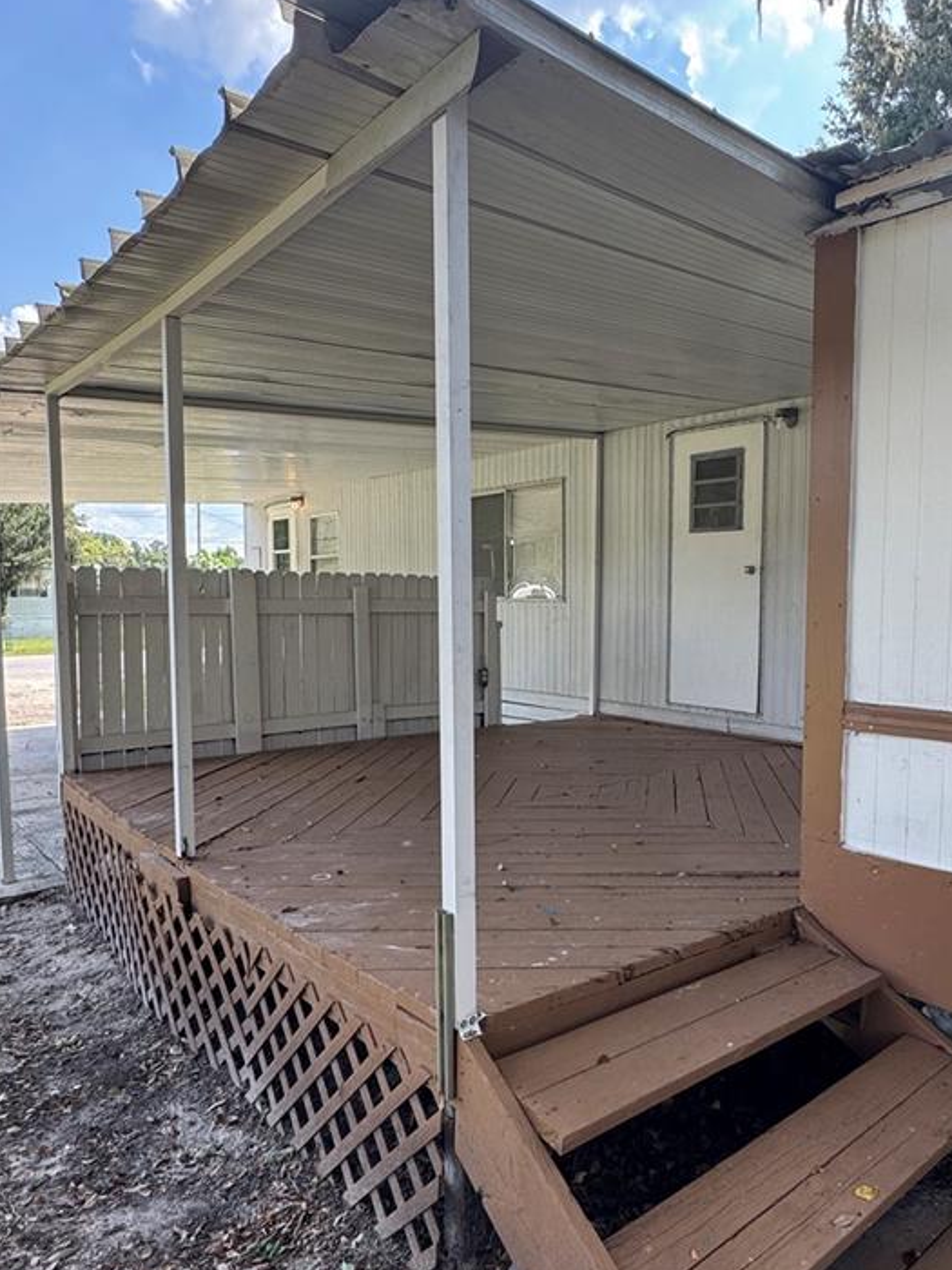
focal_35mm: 24
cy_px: 668
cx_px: 636
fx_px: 880
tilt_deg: -4.4
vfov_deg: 71.5
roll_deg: -0.6
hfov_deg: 55.6
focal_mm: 2.22
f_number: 2.2
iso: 40
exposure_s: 1/199
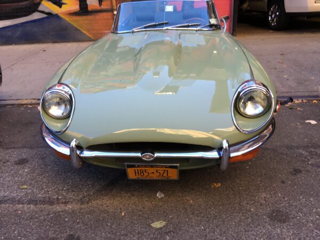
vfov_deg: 48.2
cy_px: 120
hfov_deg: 61.7
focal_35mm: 29
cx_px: 160
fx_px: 268
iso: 40
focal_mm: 4.15
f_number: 2.2
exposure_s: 1/120
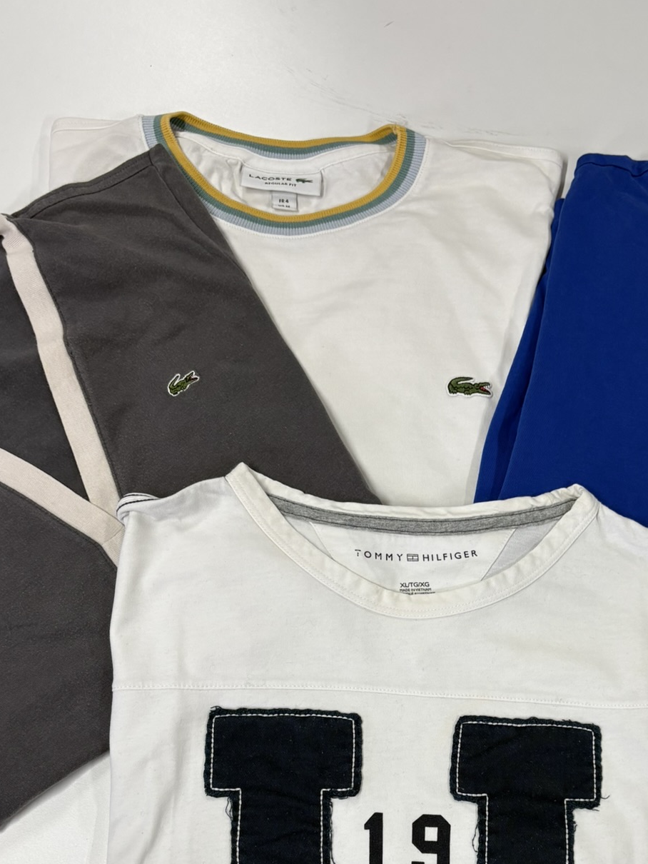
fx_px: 1098
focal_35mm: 44
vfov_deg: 41.7
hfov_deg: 32.5
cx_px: 452
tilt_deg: -74.5
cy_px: 647
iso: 80
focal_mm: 5.96
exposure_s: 1/100
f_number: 1.6
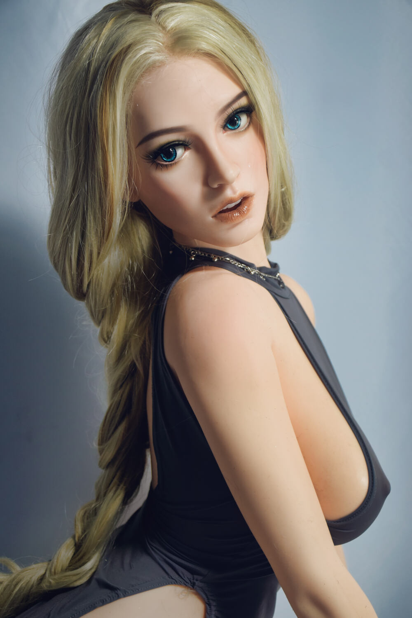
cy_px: 309
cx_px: 206
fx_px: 824
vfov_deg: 41.1
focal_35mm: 48
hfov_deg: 28.1
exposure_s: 1/80
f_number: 4.5
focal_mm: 32
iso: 400
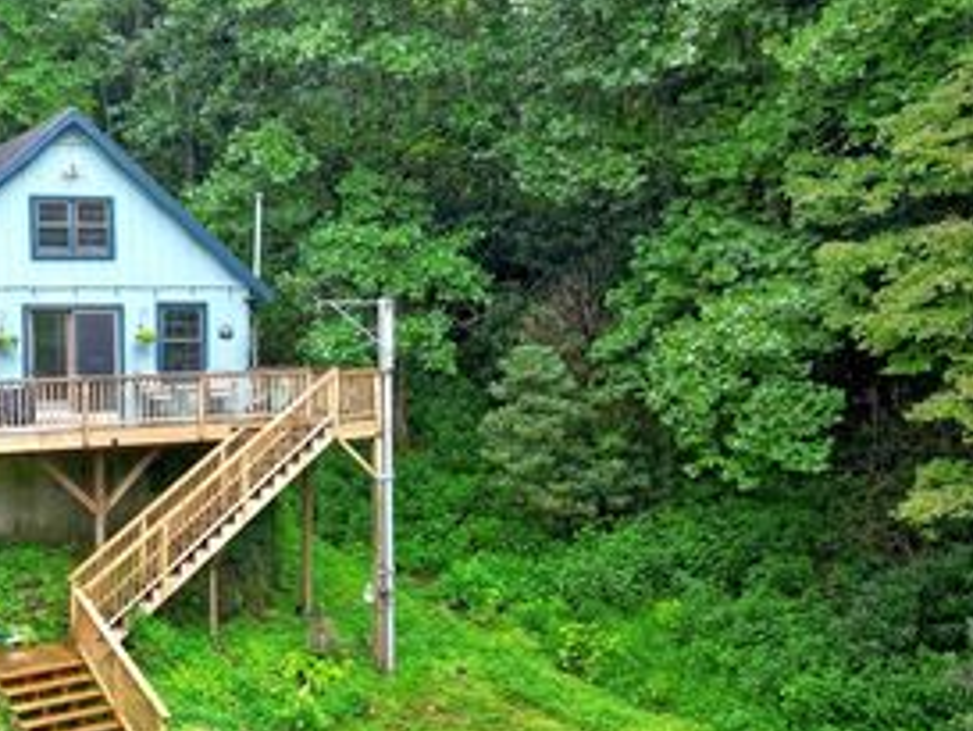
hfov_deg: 41.4
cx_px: 217
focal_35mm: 44
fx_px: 1237
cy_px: 412
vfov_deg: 32.9
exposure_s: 1/160
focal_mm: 6.7
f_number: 1.7
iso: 100
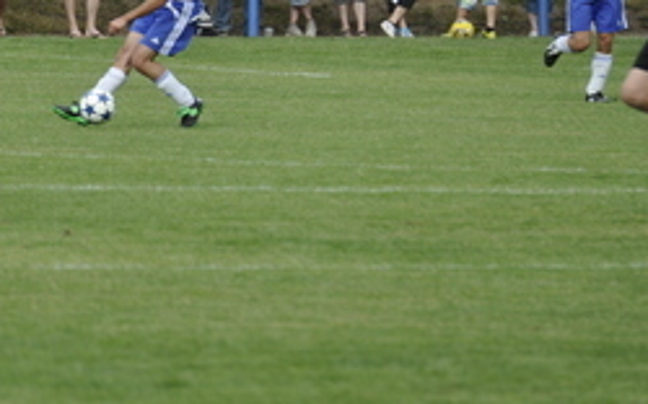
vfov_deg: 2.0
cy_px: 13
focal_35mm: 672
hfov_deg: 3.1
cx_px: 10
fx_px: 11862
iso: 400
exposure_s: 1/500
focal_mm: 220
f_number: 5.3
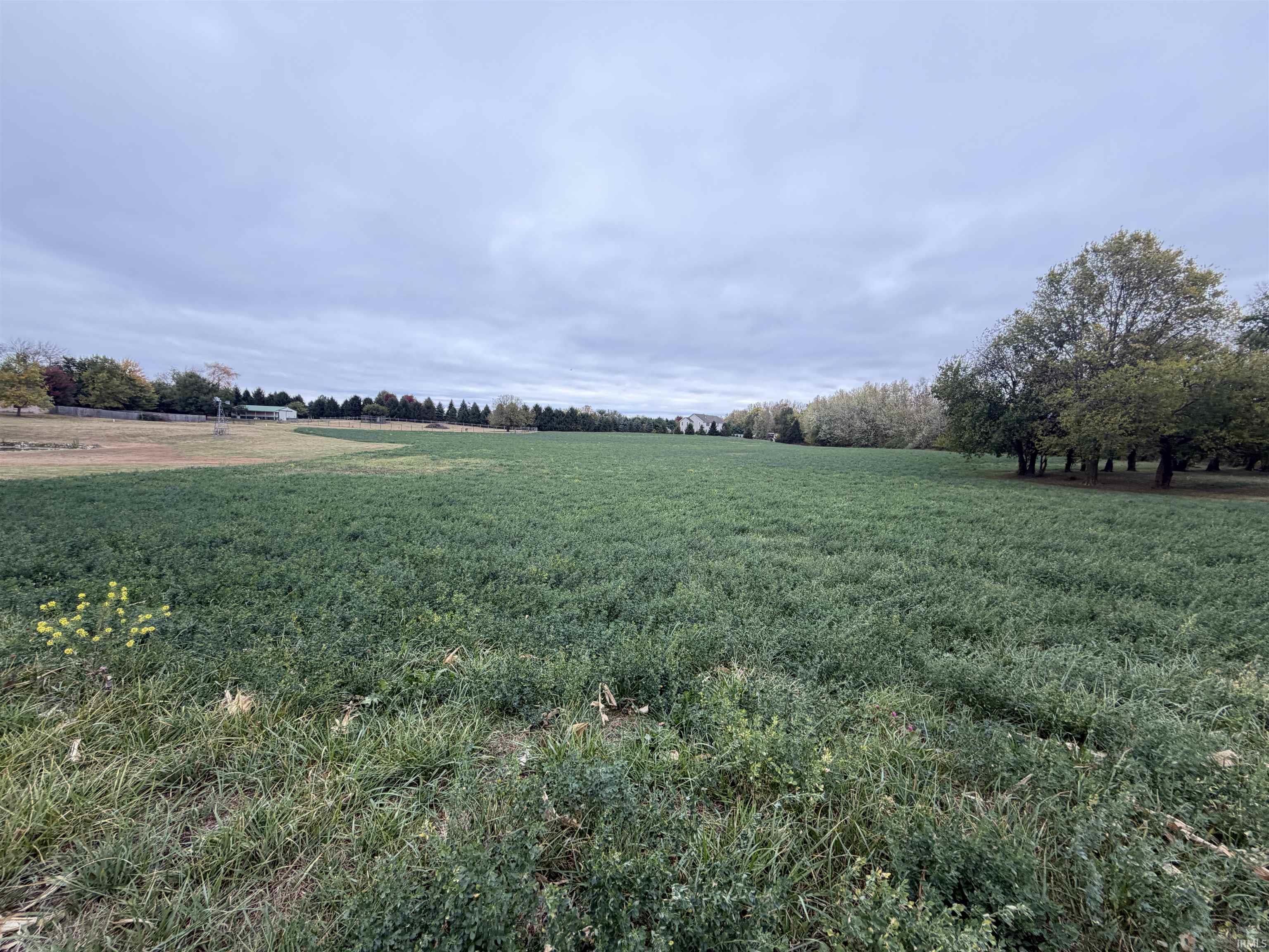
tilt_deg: -4.7
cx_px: 634
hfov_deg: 102.1
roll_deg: -1.1
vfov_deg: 85.7
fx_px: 513
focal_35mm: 14
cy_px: 476
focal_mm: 2.22
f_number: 2.2
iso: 80
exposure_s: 1/121
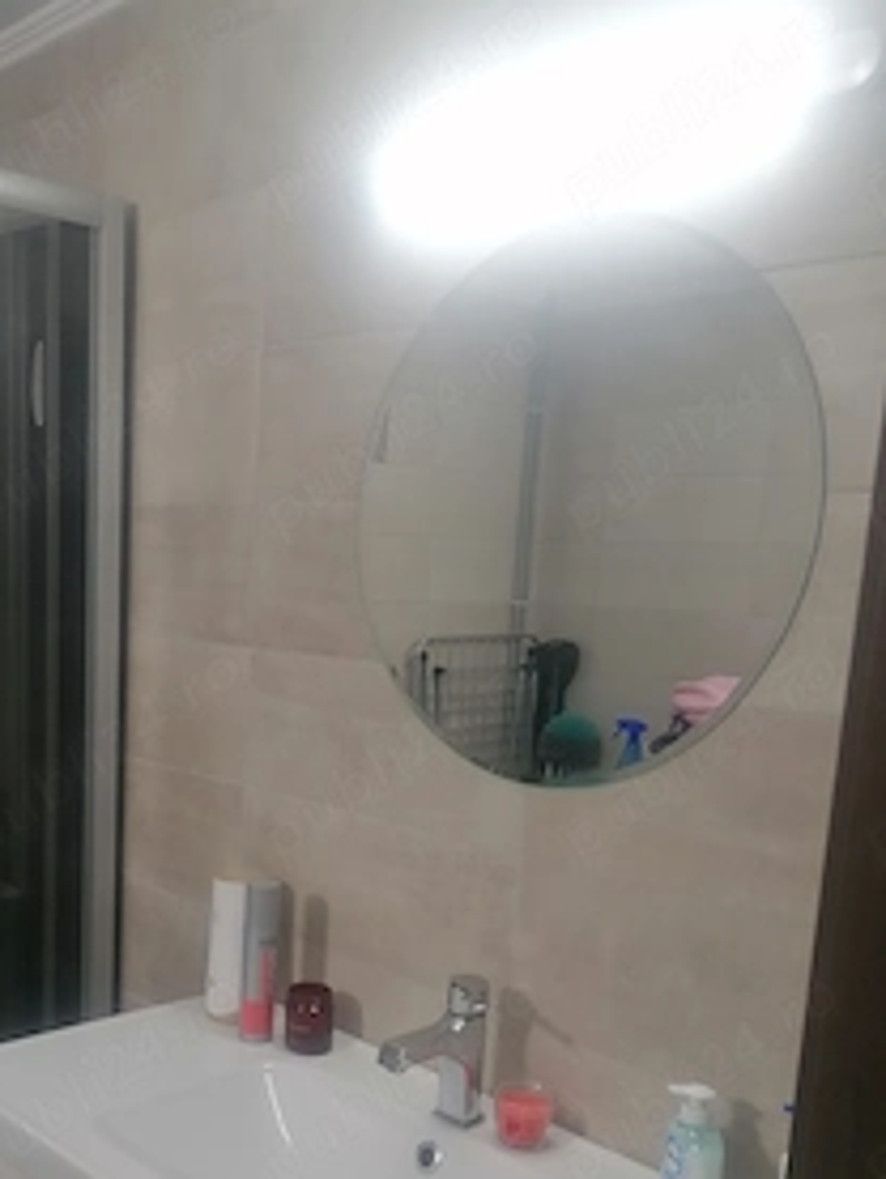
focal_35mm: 39
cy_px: 826
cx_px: 251
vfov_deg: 46.7
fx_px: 1330
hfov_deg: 36.2
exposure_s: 1/50
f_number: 1.8
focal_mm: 4.75
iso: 80
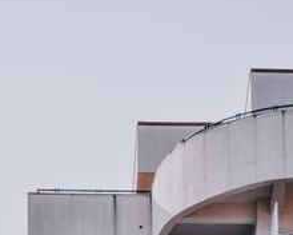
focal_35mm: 344
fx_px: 2984
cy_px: 290
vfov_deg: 4.5
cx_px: 111
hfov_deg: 5.6
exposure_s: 1/1250
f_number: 3.2
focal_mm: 105
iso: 125
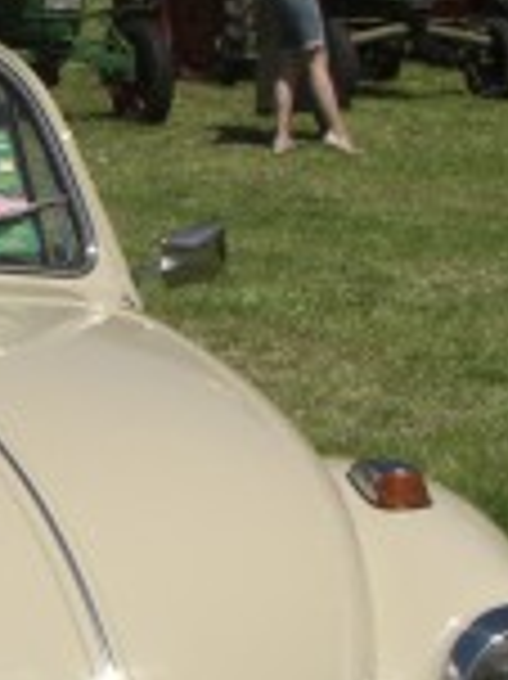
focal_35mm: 138
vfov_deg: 14.3
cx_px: -126
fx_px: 2704
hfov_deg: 10.5
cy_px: 342
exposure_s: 1/200
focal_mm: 6.3
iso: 64
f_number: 9.2
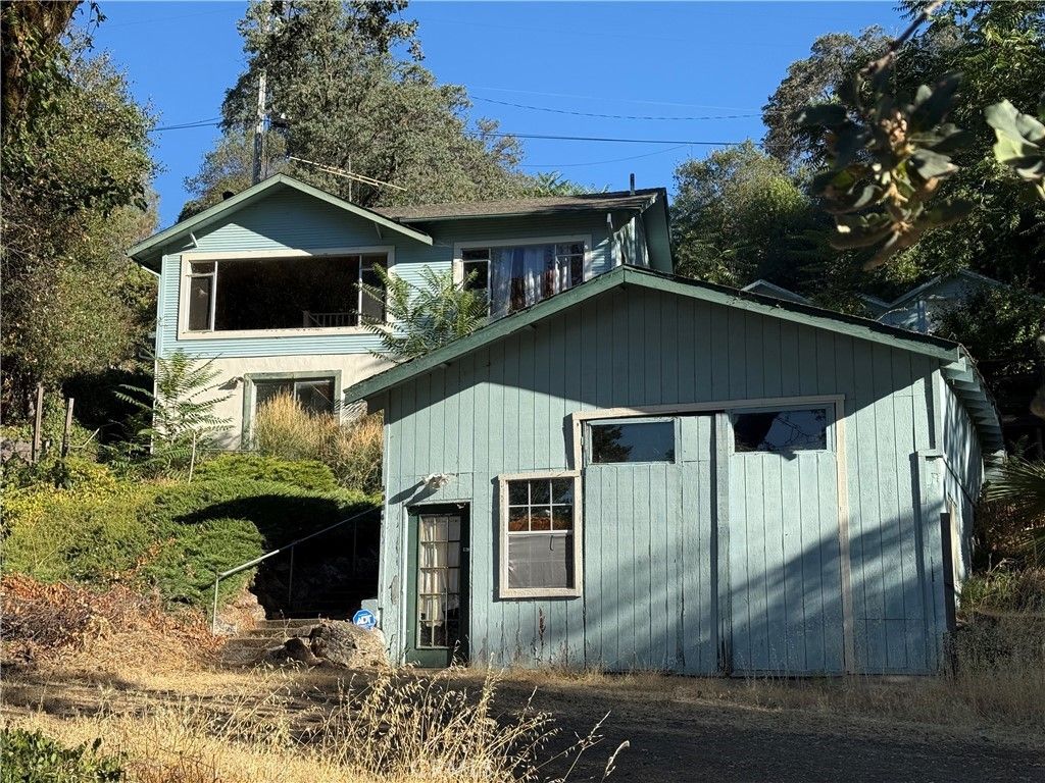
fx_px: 1449
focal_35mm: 48
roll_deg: -0.5
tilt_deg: +12.3
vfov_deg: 30.3
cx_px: 522
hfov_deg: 39.7
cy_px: 392
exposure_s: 1/2577
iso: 64
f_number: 1.78
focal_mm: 6.76
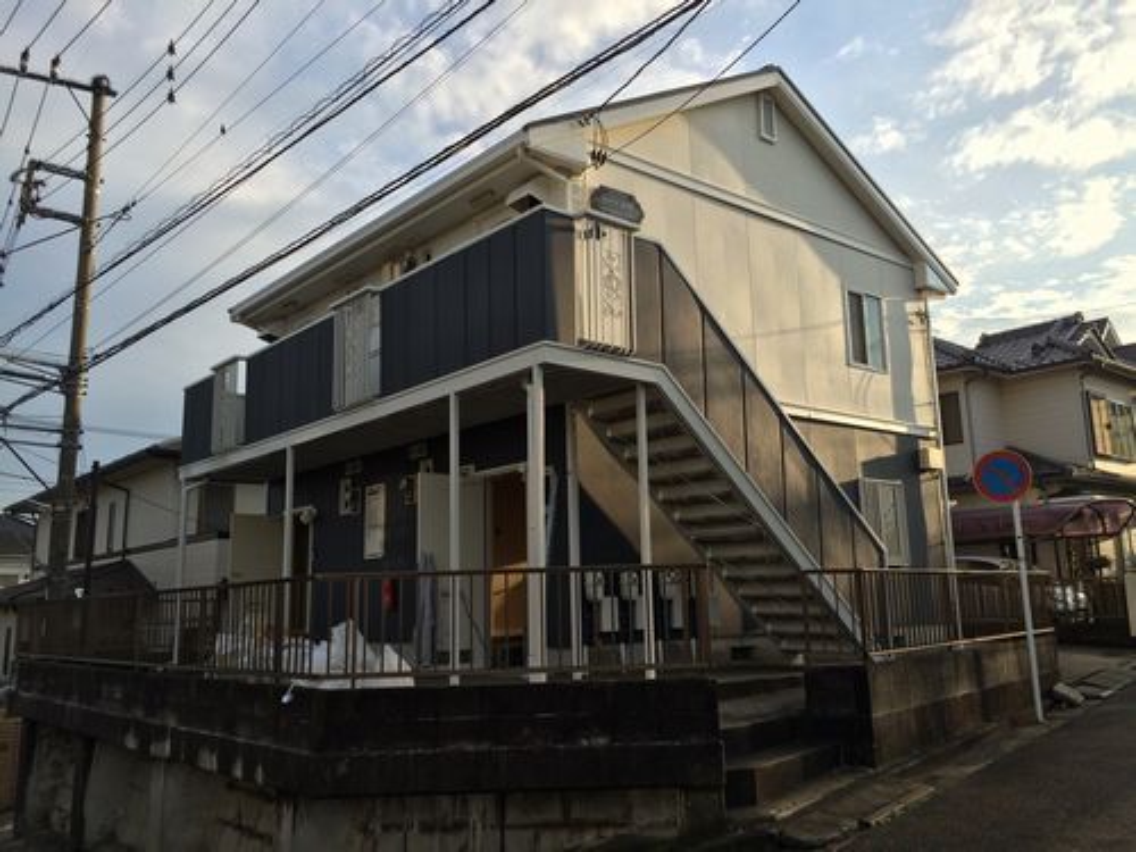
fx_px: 952
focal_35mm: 29
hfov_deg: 61.7
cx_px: 568
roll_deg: +3.7
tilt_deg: +14.1
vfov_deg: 48.2
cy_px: 426
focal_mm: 4.15
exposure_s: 1/1414
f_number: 2.2
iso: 32
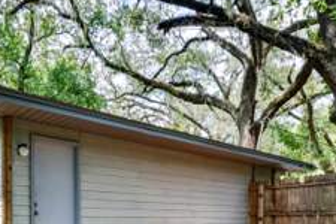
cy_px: 214
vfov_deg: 37.5
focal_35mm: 32
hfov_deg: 56.1
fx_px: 299
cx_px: 88
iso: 100
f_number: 11
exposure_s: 1/8
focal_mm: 10
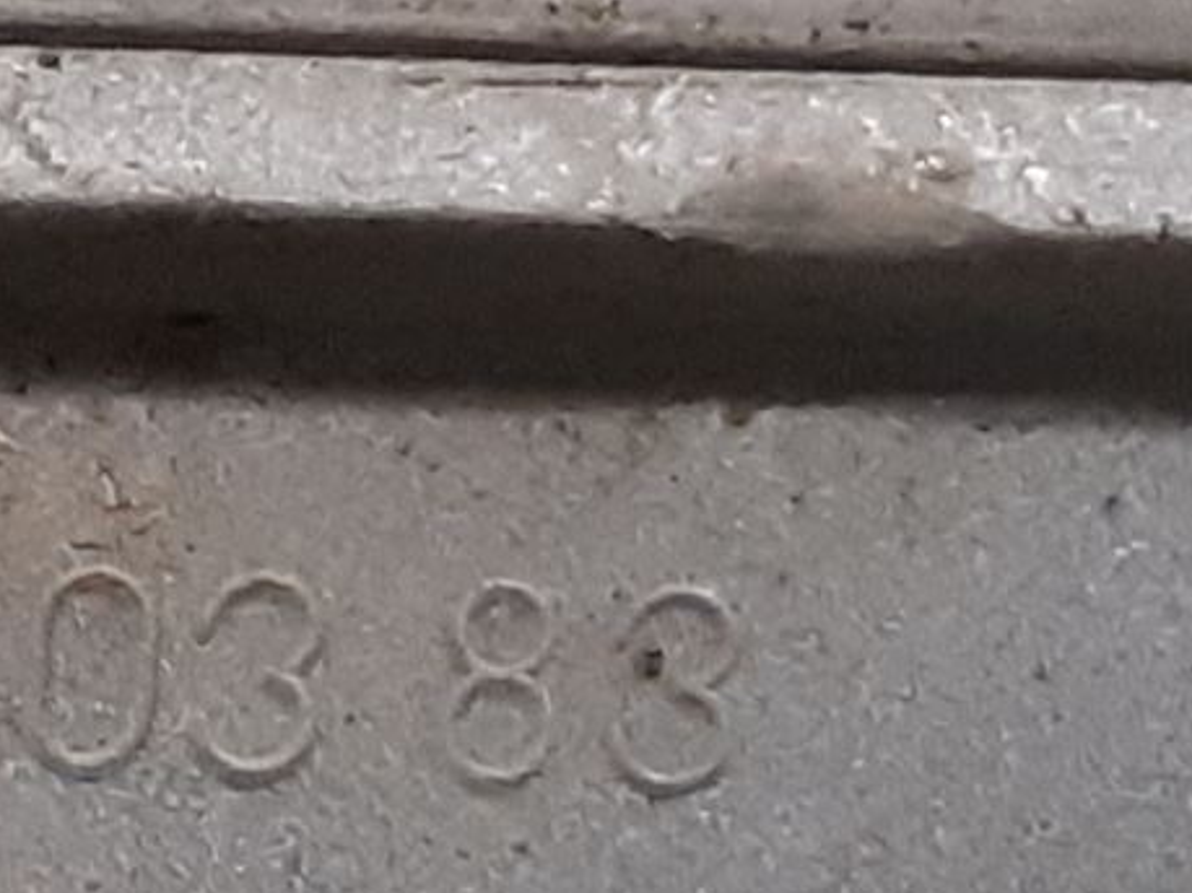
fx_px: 3993
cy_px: 742
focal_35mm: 116
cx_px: -530
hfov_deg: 15.8
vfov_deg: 12.7
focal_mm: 3.93
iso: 320
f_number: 1.7
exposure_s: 1/50
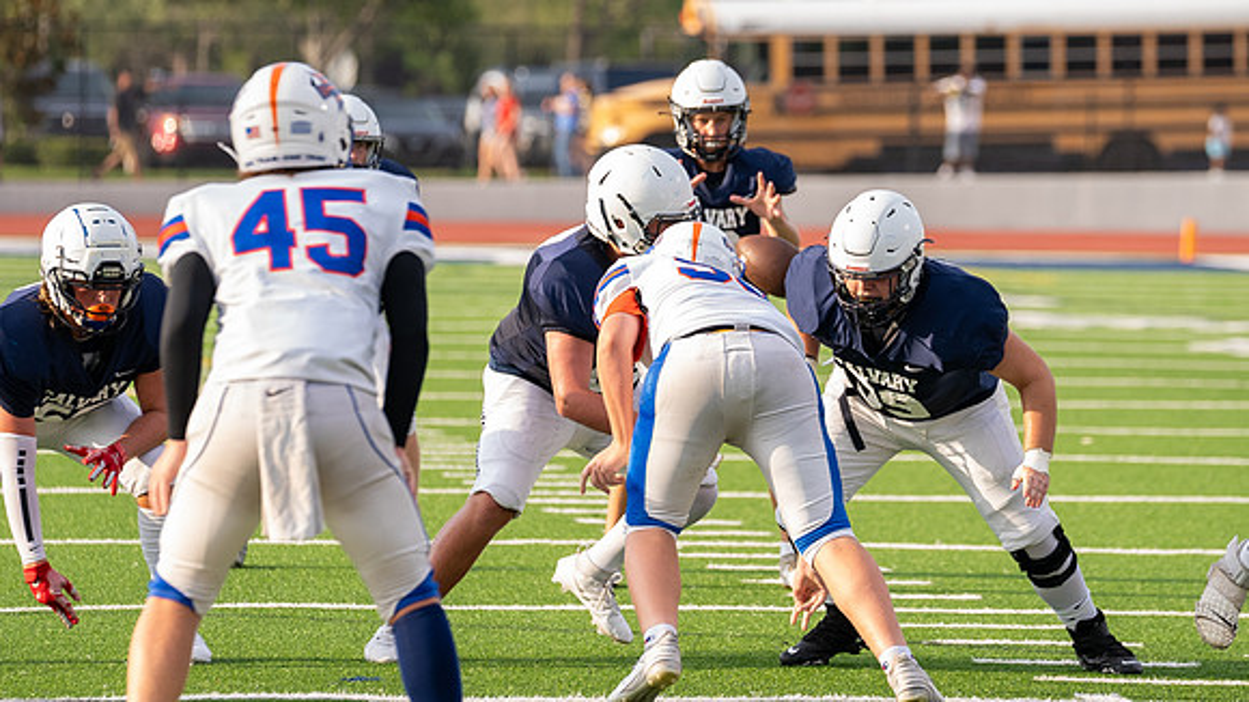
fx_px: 10125
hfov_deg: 7.1
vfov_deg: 4.0
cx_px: 781
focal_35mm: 306
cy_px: 226
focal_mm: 200
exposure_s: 1/1000
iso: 400
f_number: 4
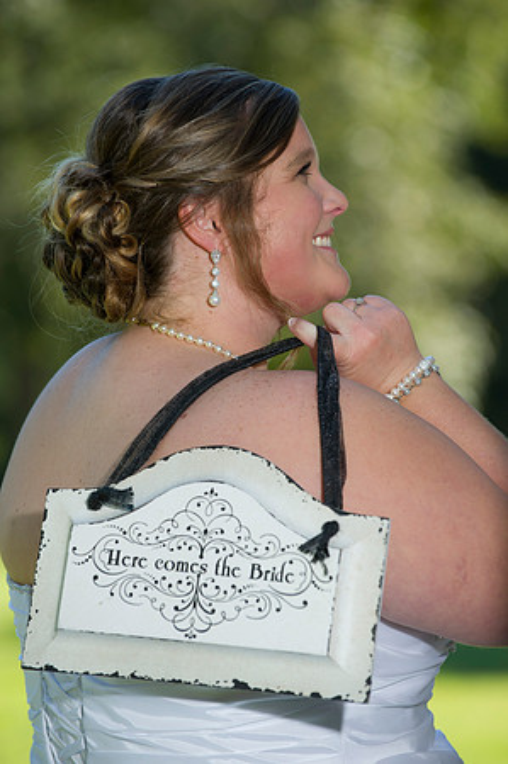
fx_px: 3819
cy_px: 382
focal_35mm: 180
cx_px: 254
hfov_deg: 7.6
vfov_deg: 11.4
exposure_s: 1/250
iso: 200
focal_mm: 180
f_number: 4
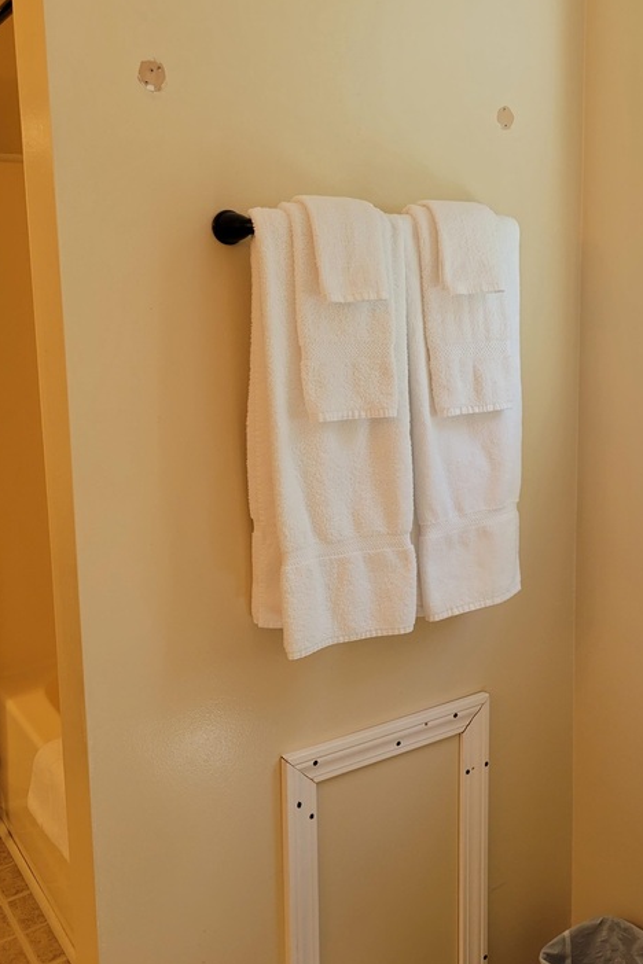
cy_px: 423
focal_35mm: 37
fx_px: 991
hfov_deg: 35.6
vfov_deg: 51.8
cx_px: 431
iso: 100
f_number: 1.8
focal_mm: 5.4
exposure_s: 1/119
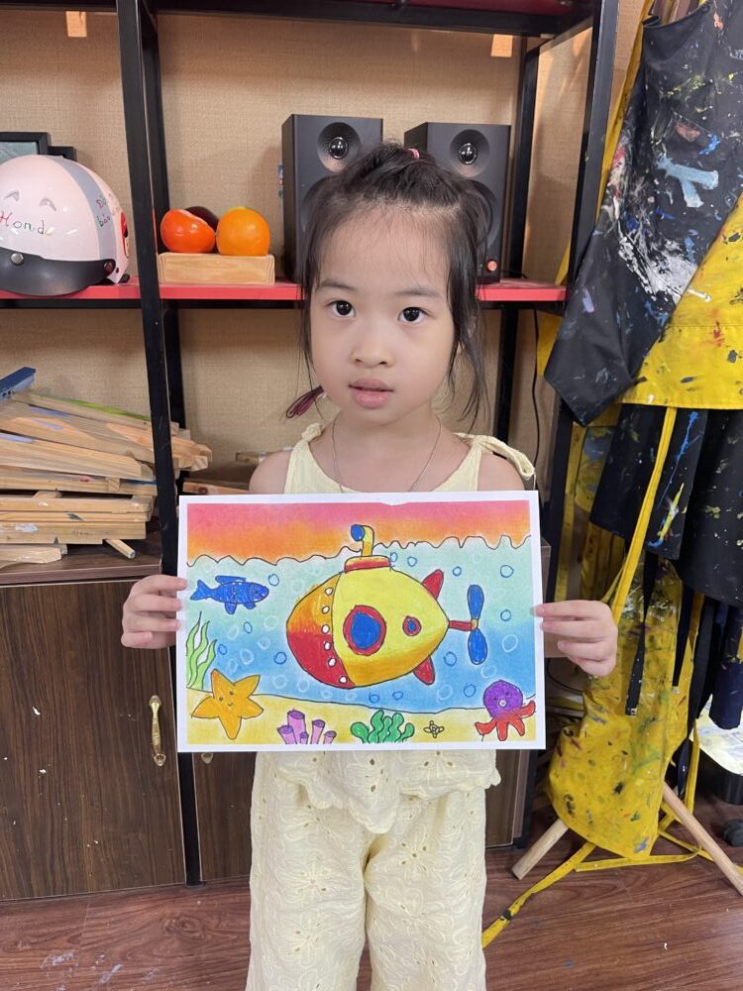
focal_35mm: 25
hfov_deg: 54.9
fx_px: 715
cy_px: 496
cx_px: 372
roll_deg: -1.0
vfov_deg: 69.4
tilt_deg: -19.2
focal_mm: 5.1
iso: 100
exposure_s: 1/50
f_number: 1.6
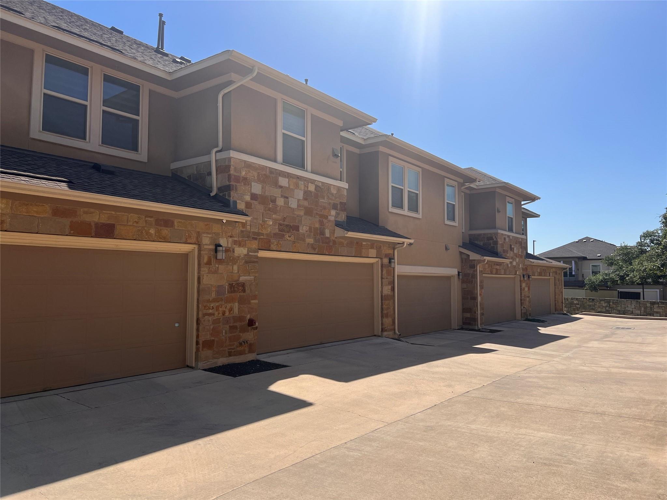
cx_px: 334
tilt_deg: +3.1
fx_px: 501
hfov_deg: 67.3
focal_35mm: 26
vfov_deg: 53.1
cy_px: 250
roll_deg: -0.8
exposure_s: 1/6211
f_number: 1.5
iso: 50
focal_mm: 5.7
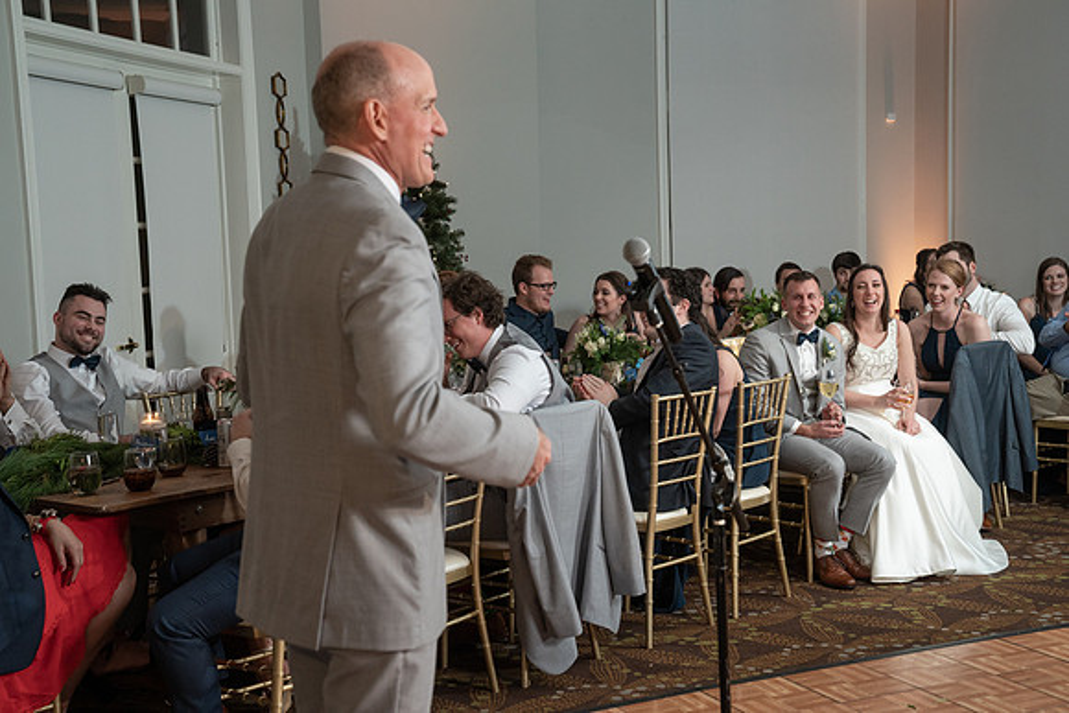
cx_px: 534
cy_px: 356
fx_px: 1426
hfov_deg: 41.1
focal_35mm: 48
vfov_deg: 28.1
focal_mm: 48
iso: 2000
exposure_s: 1/200
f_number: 5
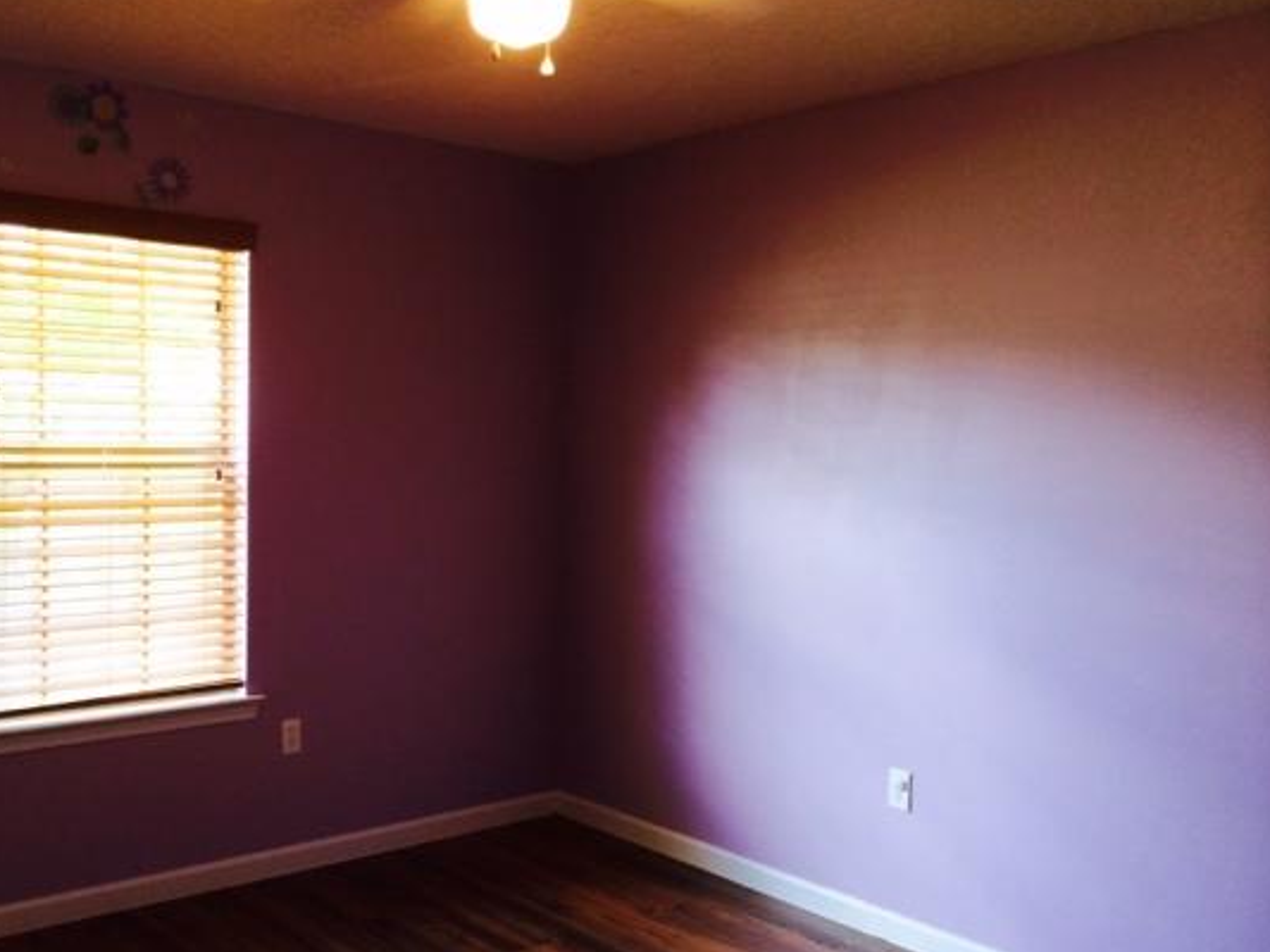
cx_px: 519
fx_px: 1321
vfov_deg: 39.7
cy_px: 500
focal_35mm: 36
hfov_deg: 51.1
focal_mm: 4.12
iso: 100
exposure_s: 1/30
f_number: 2.2
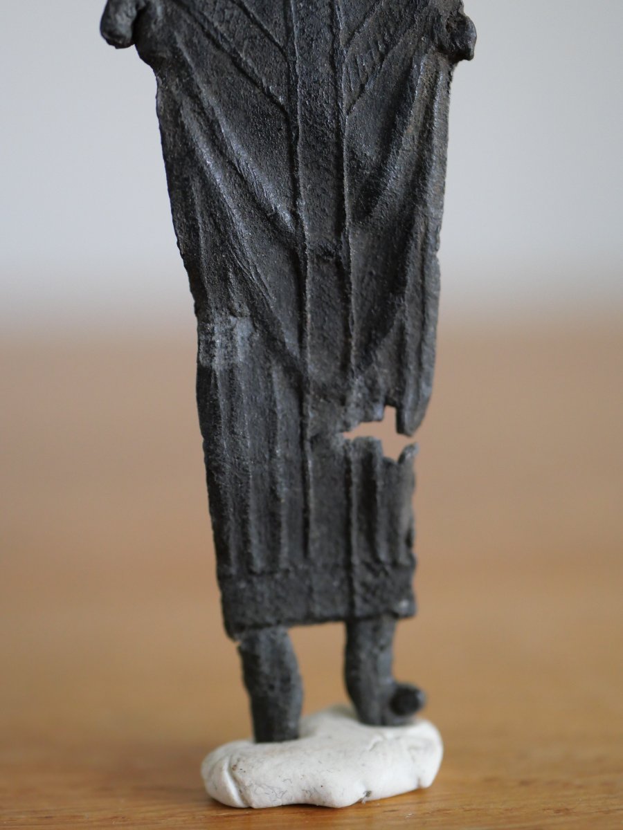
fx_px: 1440
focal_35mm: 60
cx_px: 312
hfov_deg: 24.4
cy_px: 415
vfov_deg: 32.2
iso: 1600
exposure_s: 1/60
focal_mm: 30
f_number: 2.8
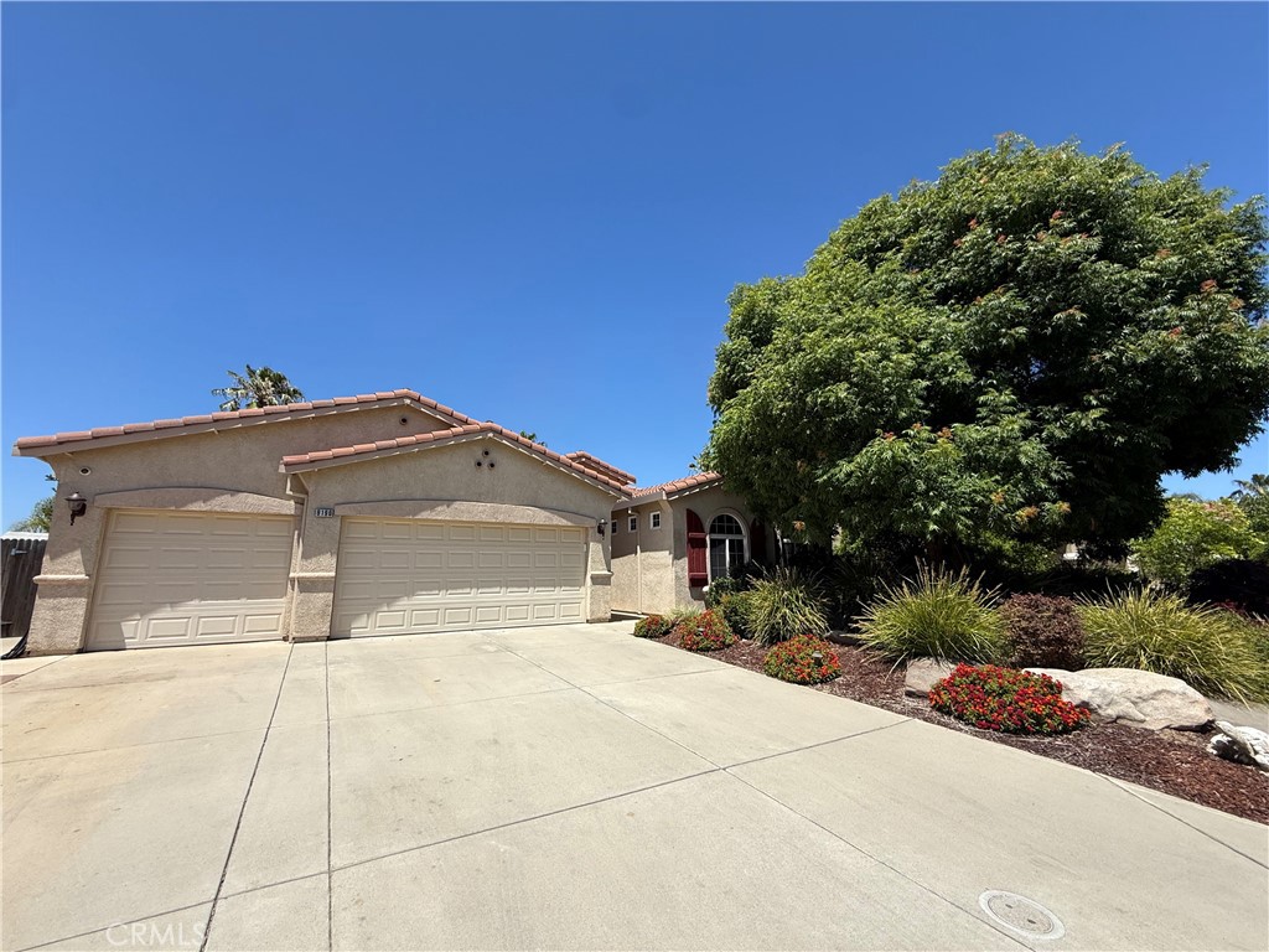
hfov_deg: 102.1
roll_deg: +0.9
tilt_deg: +11.0
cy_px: 476
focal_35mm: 14
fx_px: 513
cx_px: 634
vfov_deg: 85.7
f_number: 2.2
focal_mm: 2.22
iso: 50
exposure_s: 1/1901
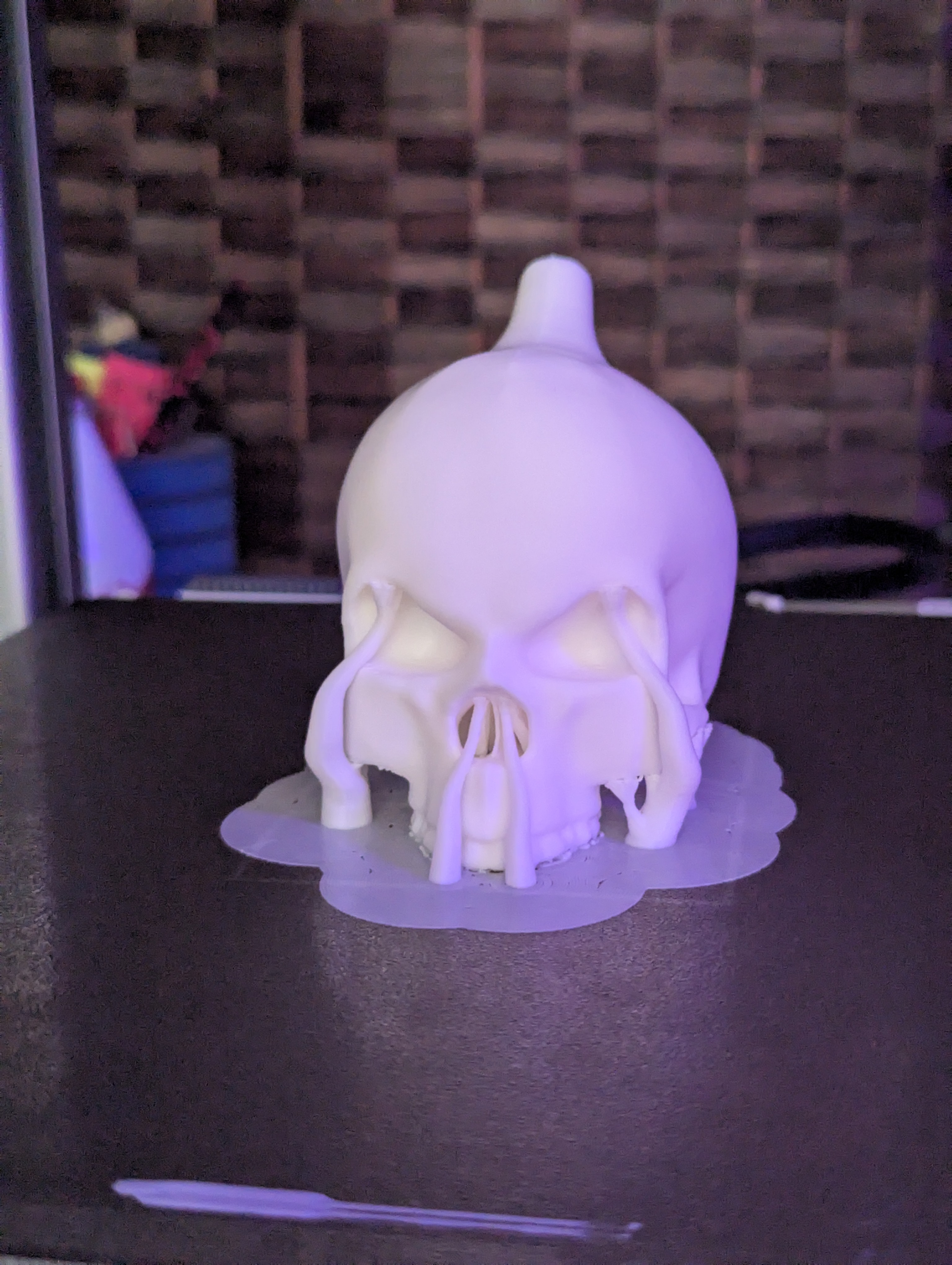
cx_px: 476
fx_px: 1756
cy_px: 632
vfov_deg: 39.6
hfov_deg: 30.3
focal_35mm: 48
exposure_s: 1/45.2
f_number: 1.85
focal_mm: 6.81
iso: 2279
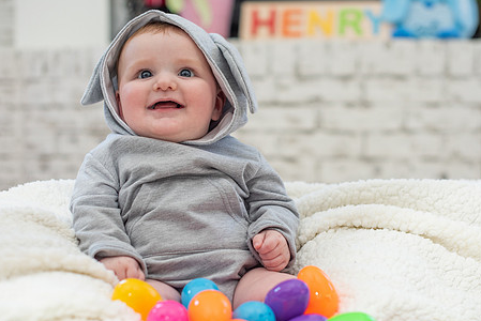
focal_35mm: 70
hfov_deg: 28.8
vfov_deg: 19.5
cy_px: 191
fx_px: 936
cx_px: 253
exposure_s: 1/250
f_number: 2.5
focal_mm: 50
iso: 160
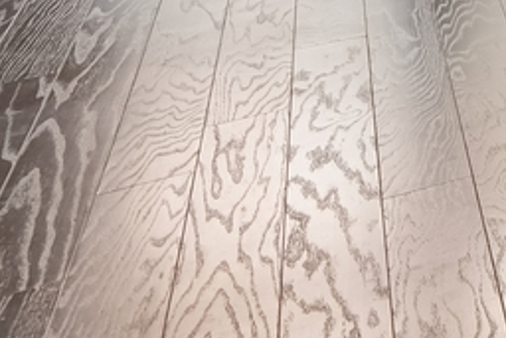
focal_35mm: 95
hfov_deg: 12.3
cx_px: 1427
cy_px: -516
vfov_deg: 11.5
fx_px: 1336
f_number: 8
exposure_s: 1/25
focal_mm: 15
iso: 800
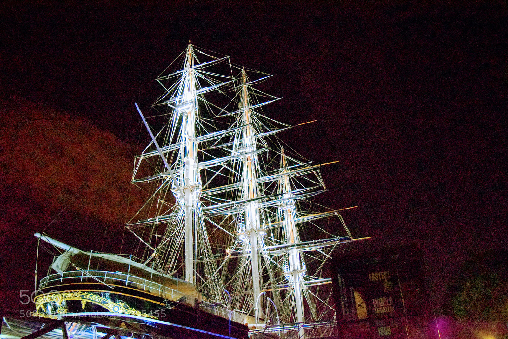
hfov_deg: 67.4
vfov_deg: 48.0
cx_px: 254
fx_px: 381
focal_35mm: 27
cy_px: 170
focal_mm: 18
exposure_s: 1/60
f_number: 3.5
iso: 6400
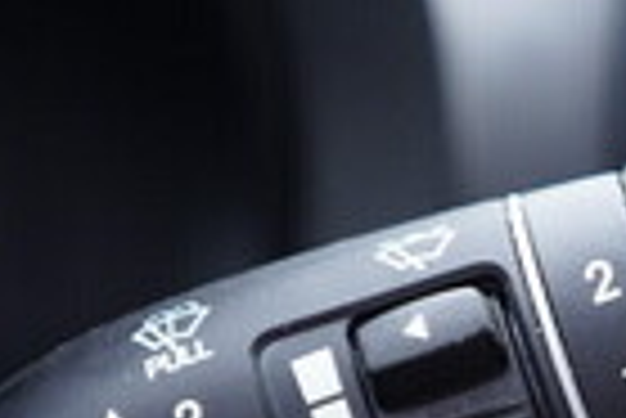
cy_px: 312
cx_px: 473
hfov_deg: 14.4
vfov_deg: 9.7
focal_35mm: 142
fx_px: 2472
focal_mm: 24
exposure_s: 1/40
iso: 400
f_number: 2.8
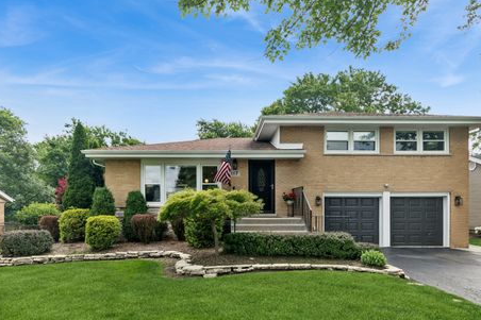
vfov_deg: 59.5
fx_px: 280
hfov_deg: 81.2
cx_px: 236
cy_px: 157
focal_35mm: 21
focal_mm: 13
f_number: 8
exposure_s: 1/250
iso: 250
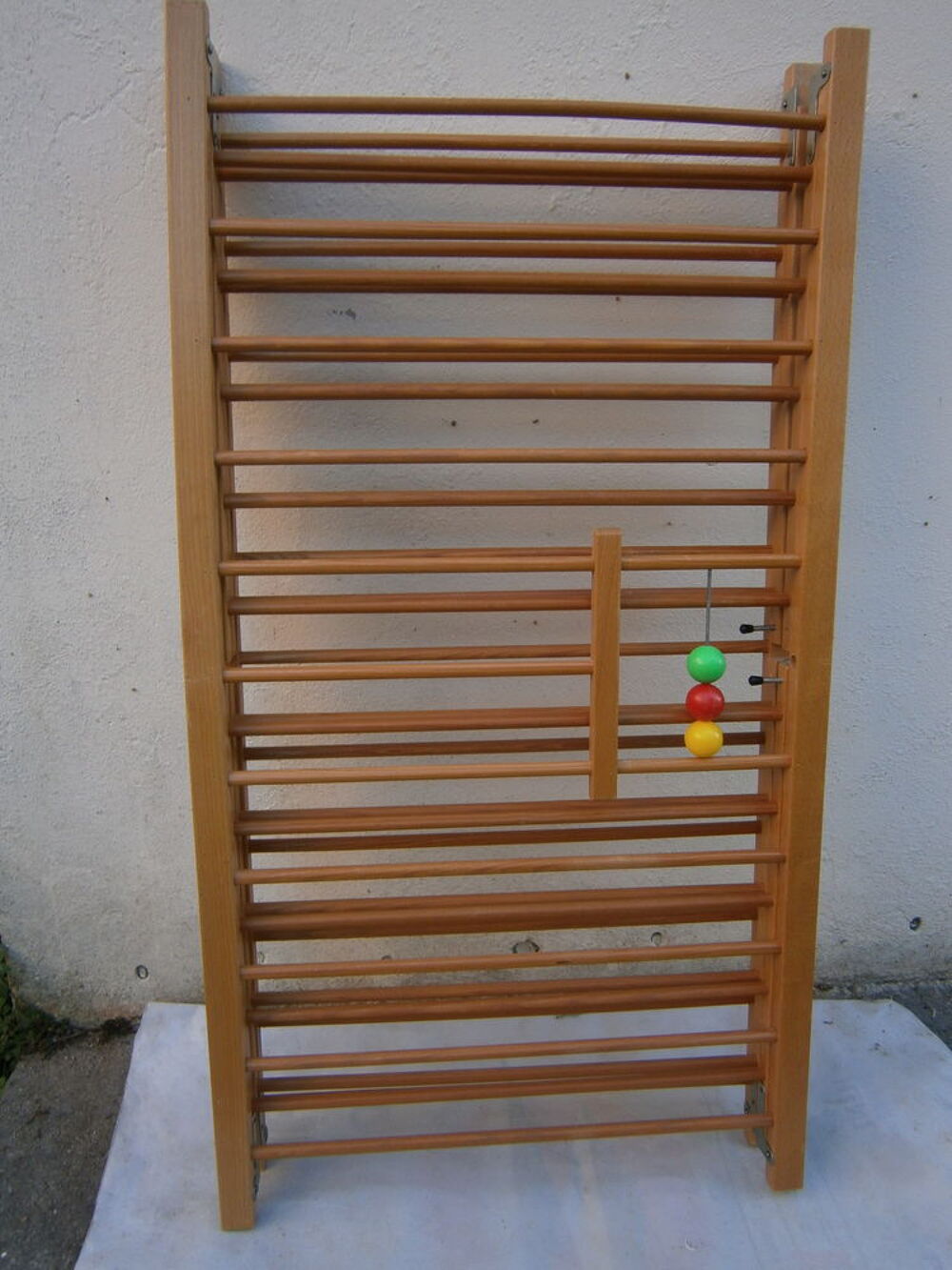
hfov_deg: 53.1
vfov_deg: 67.3
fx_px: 953
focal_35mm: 26
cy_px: 635
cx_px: 476
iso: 80
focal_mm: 4.7
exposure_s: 1/100
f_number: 2.8
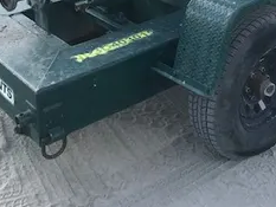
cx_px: 140
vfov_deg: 21.0
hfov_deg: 29.4
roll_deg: -1.1
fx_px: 527
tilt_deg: -17.3
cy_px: -30
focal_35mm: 66
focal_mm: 3.99
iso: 20
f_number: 1.8
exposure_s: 1/679
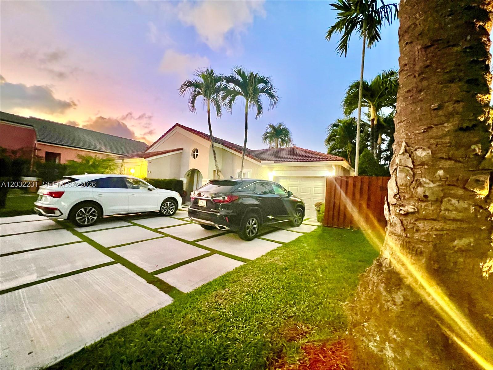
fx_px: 185
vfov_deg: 89.9
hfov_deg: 106.2
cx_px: 246
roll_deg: -3.5
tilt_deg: +1.1
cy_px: 185
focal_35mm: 13
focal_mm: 1.57
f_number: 1.8
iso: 1250
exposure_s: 1/30
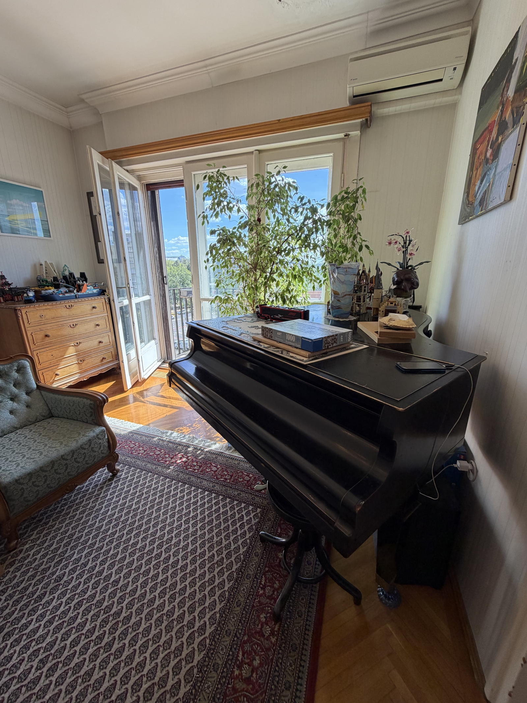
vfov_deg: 102.1
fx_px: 284
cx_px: 264
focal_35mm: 14
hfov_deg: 85.7
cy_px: 352
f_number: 2.2
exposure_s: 1/143
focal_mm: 2.22
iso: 64
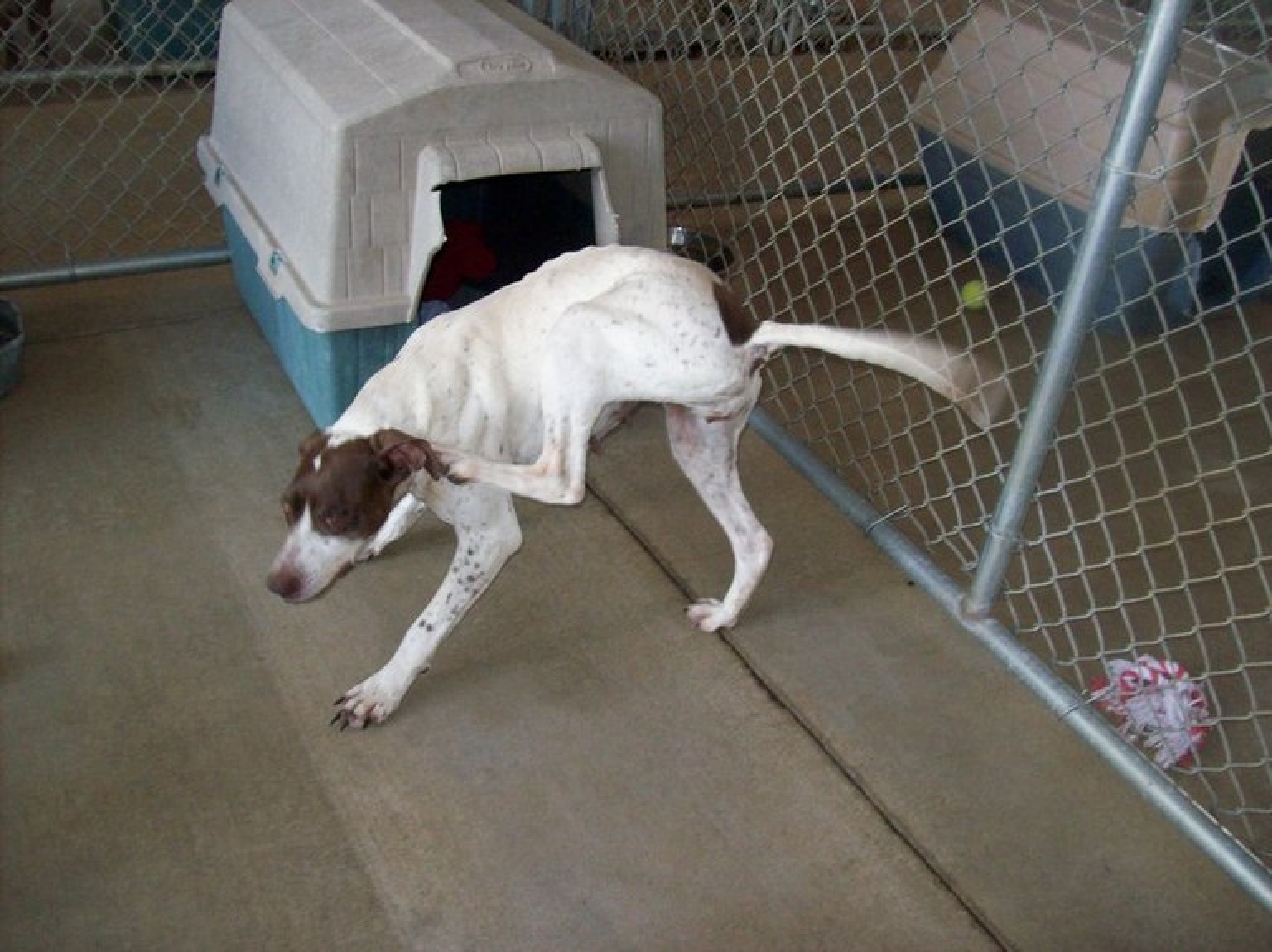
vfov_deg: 39.6
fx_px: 1322
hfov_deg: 51.4
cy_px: 476
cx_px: 636
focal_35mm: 36
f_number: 2.7
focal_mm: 6
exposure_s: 1/64
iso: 200
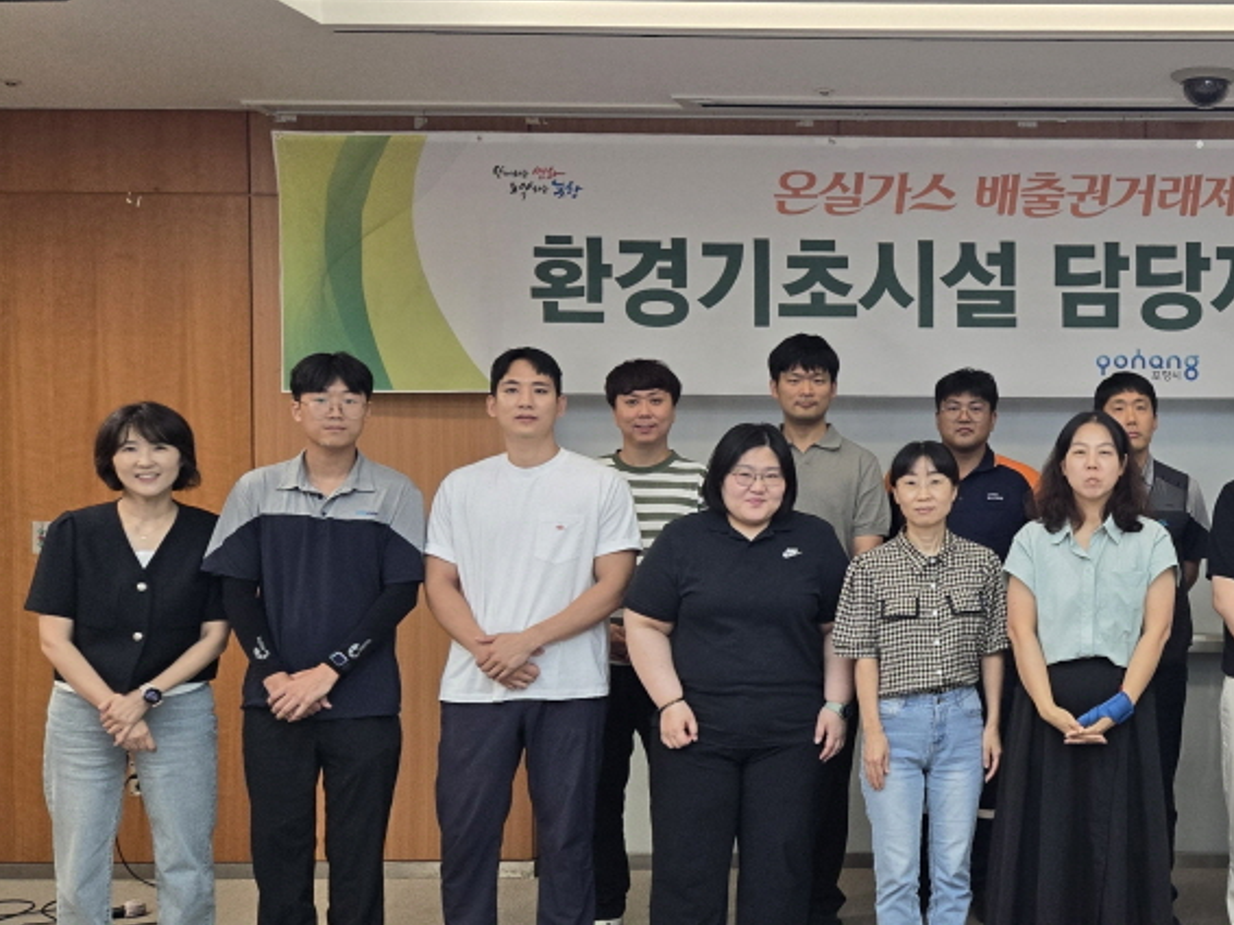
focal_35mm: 44
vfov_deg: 32.8
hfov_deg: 40.2
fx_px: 1568
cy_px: 500
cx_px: 1076
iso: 200
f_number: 1.8
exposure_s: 1/120
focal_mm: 5.4
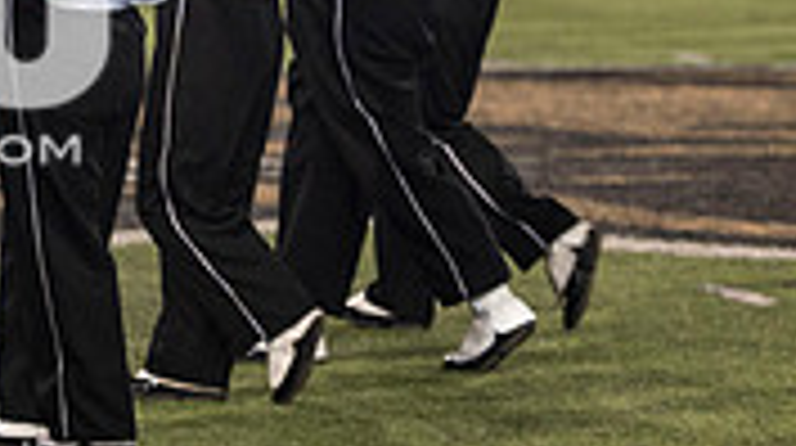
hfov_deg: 5.7
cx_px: -229
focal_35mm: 378
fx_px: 7968
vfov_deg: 3.2
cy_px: -14
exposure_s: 1/500
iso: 1000
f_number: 2.8
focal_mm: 110
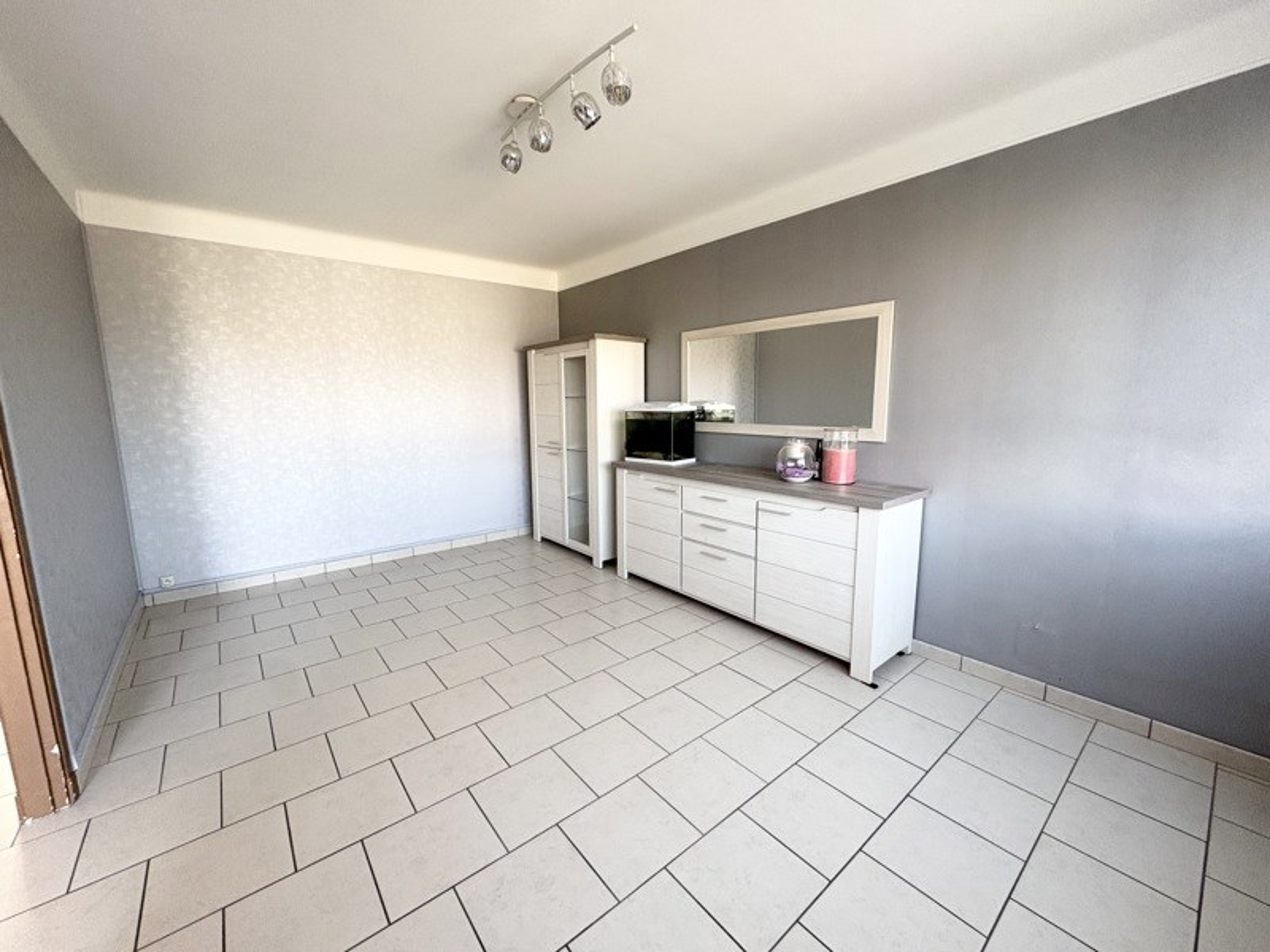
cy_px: 476
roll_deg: -1.0
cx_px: 635
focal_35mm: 14
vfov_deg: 85.7
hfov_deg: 102.1
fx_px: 514
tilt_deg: -5.9
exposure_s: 1/99
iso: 200
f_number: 2.2
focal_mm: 2.22
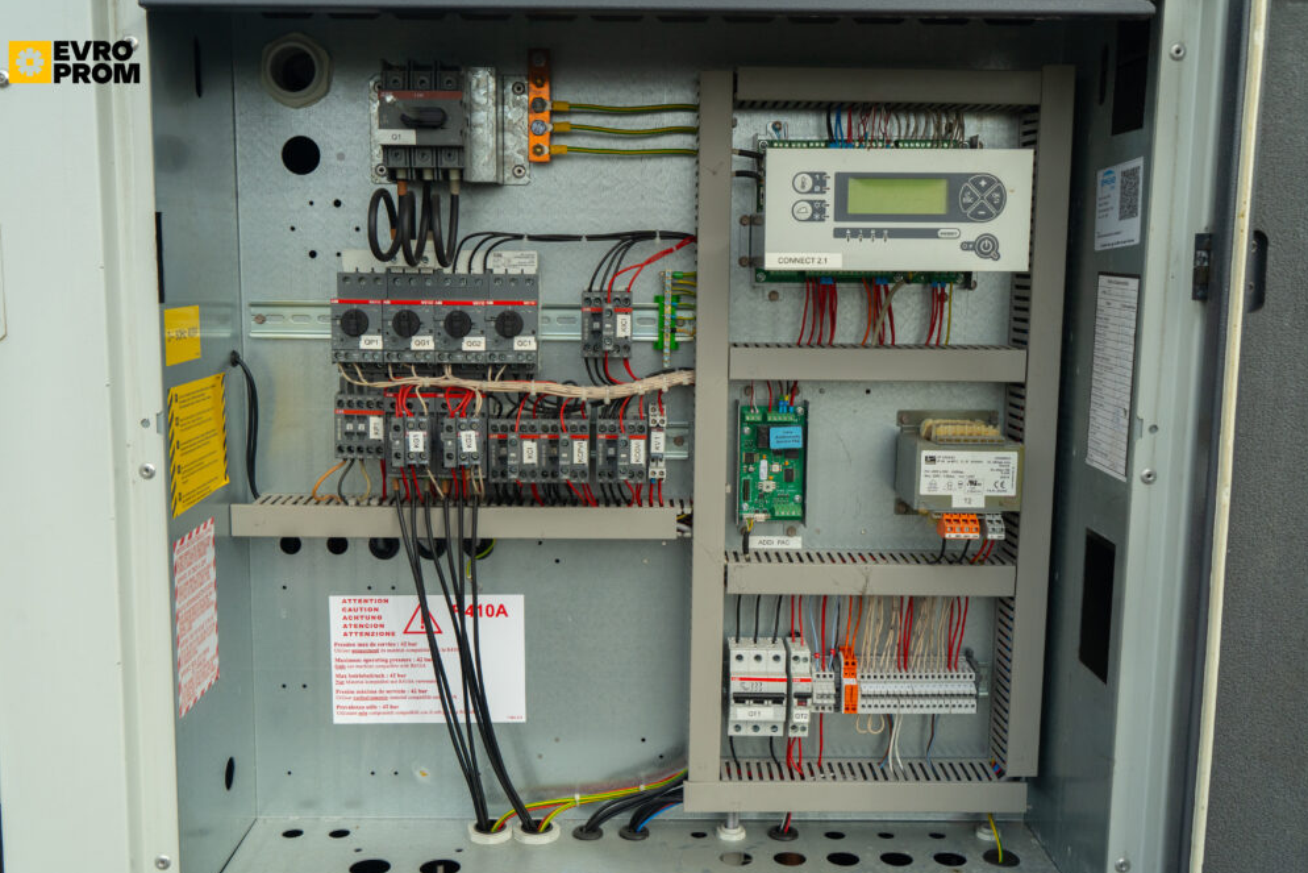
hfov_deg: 55.8
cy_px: 447
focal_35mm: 34
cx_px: 641
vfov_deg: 38.9
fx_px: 1235
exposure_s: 1/160
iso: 640
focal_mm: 33
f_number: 8
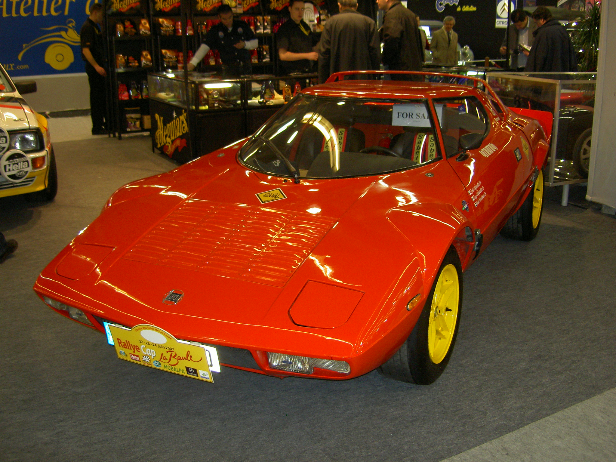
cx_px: 308
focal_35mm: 39
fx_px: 694
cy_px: 231
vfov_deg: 36.8
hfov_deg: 47.9
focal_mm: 8
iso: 100
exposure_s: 1/59.5
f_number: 2.8
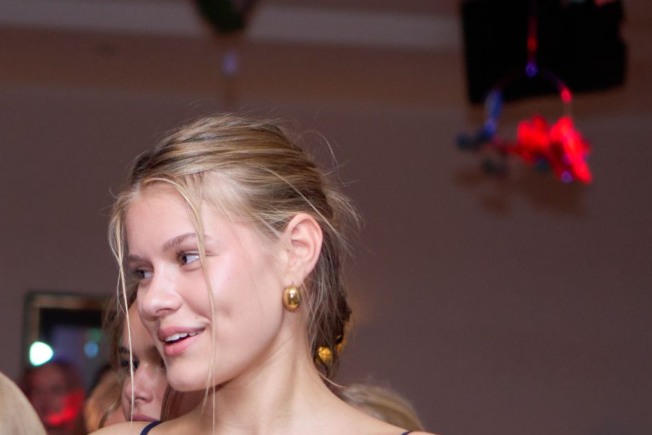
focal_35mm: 114
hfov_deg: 17.8
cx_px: 160
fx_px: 2066
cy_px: 388
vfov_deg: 11.9
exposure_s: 1/160
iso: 800
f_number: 2
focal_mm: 35
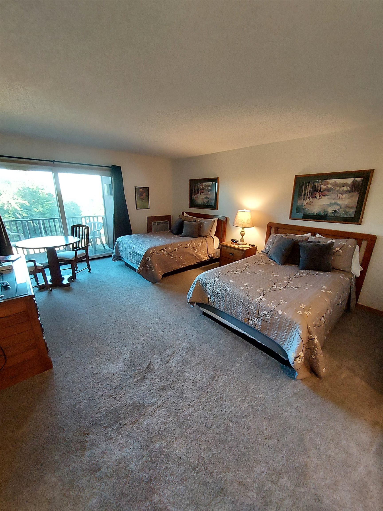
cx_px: 192
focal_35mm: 13
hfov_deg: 89.9
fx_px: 192
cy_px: 256
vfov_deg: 106.2
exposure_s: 1/60
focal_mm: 1.42
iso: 320
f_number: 2.2
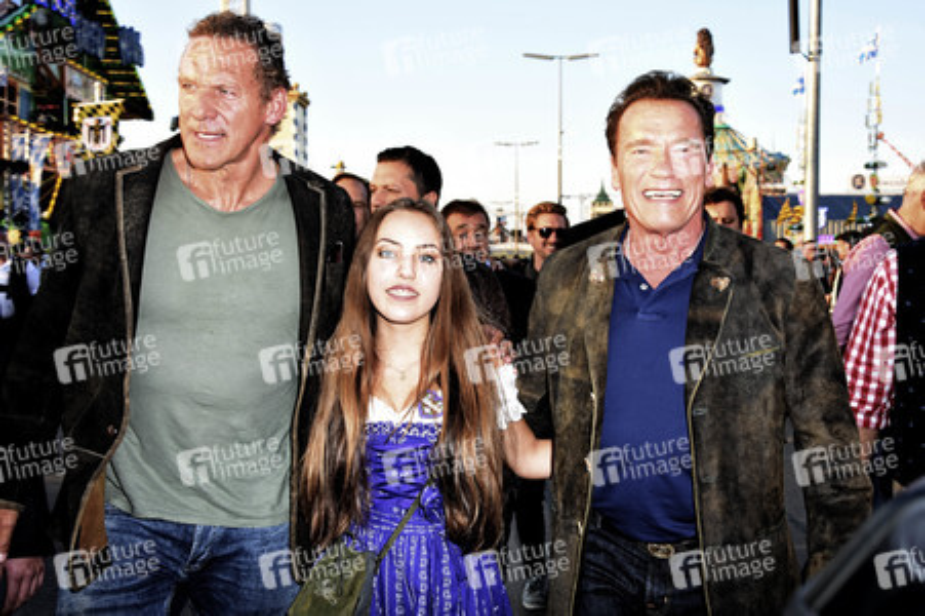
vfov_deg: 29.8
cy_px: 308
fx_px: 1155
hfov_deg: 43.6
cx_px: 462
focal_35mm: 45
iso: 250
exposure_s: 1/160
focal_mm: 30
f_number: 6.3
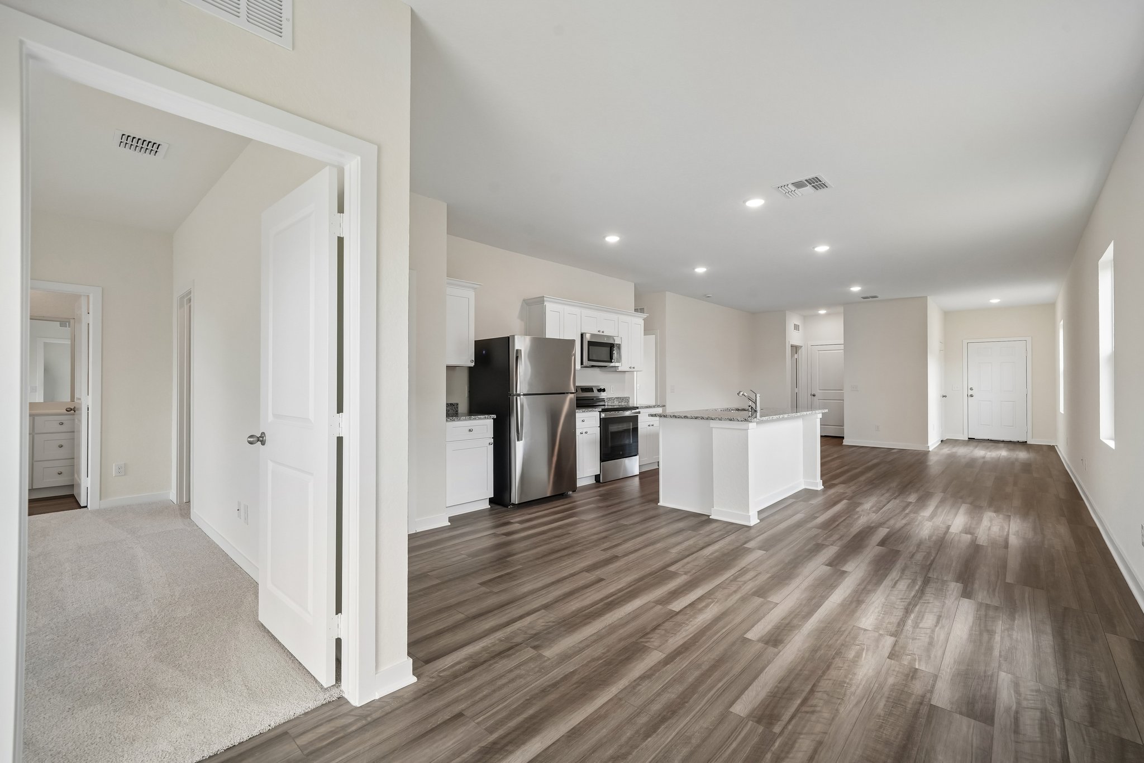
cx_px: 572
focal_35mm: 15
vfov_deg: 77.3
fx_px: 477
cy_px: 382
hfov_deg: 100.4
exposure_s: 1/80
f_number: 8
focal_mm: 15
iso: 800
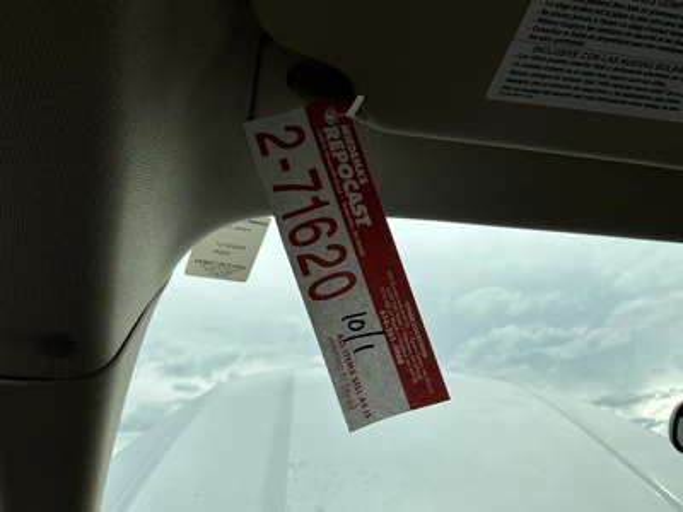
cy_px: 256
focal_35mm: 28
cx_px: 342
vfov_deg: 49.7
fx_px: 552
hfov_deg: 63.4
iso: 25
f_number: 1.8
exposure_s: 1/1076
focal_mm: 3
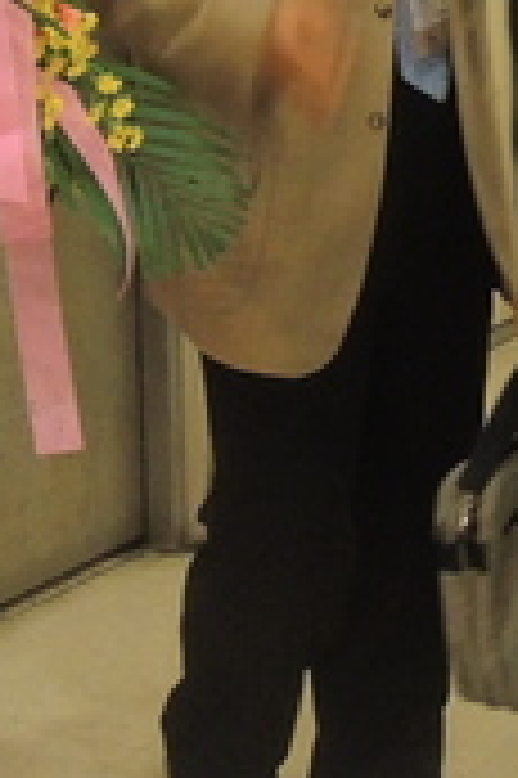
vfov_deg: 17.2
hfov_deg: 11.3
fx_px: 2552
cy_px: 173
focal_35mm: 118
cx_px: 649
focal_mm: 6
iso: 800
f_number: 4.5
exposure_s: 1/25
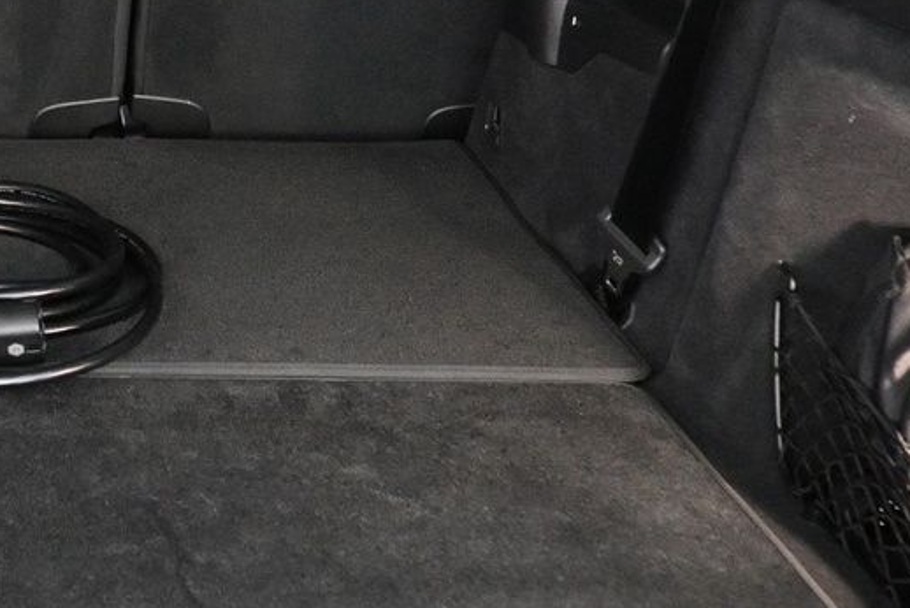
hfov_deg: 25.2
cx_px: -76
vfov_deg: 18.1
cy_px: 141
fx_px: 1897
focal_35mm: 75
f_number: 3.5
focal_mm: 16
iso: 4000
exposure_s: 1/50
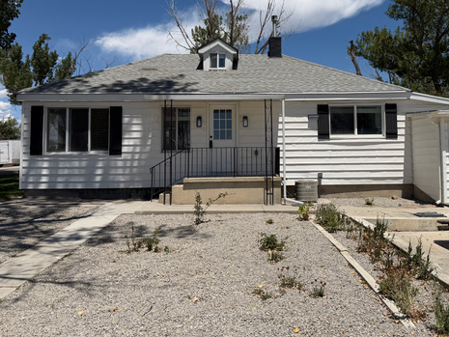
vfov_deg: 42.6
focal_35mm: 33
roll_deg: +0.6
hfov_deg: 55.1
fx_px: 428
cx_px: 260
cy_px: 126
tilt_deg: +4.6
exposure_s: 1/10309
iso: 80
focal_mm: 6.76
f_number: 1.78
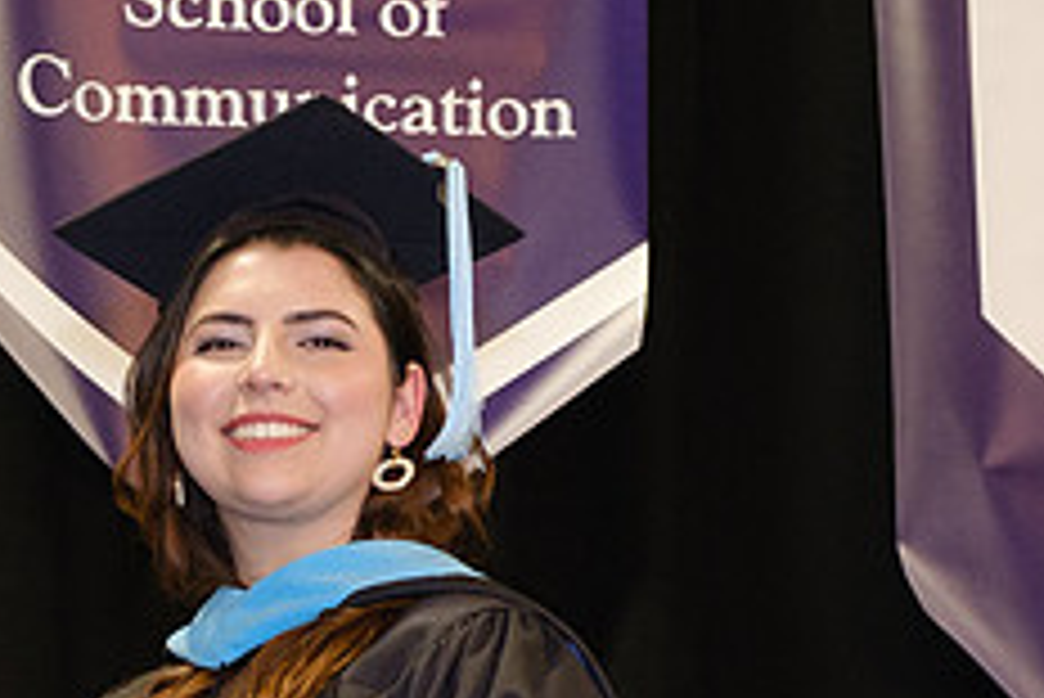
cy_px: 995
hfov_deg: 14.8
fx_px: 3946
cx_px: -59
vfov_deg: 9.8
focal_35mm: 136
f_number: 4
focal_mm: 22.7
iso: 1250
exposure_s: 1/125
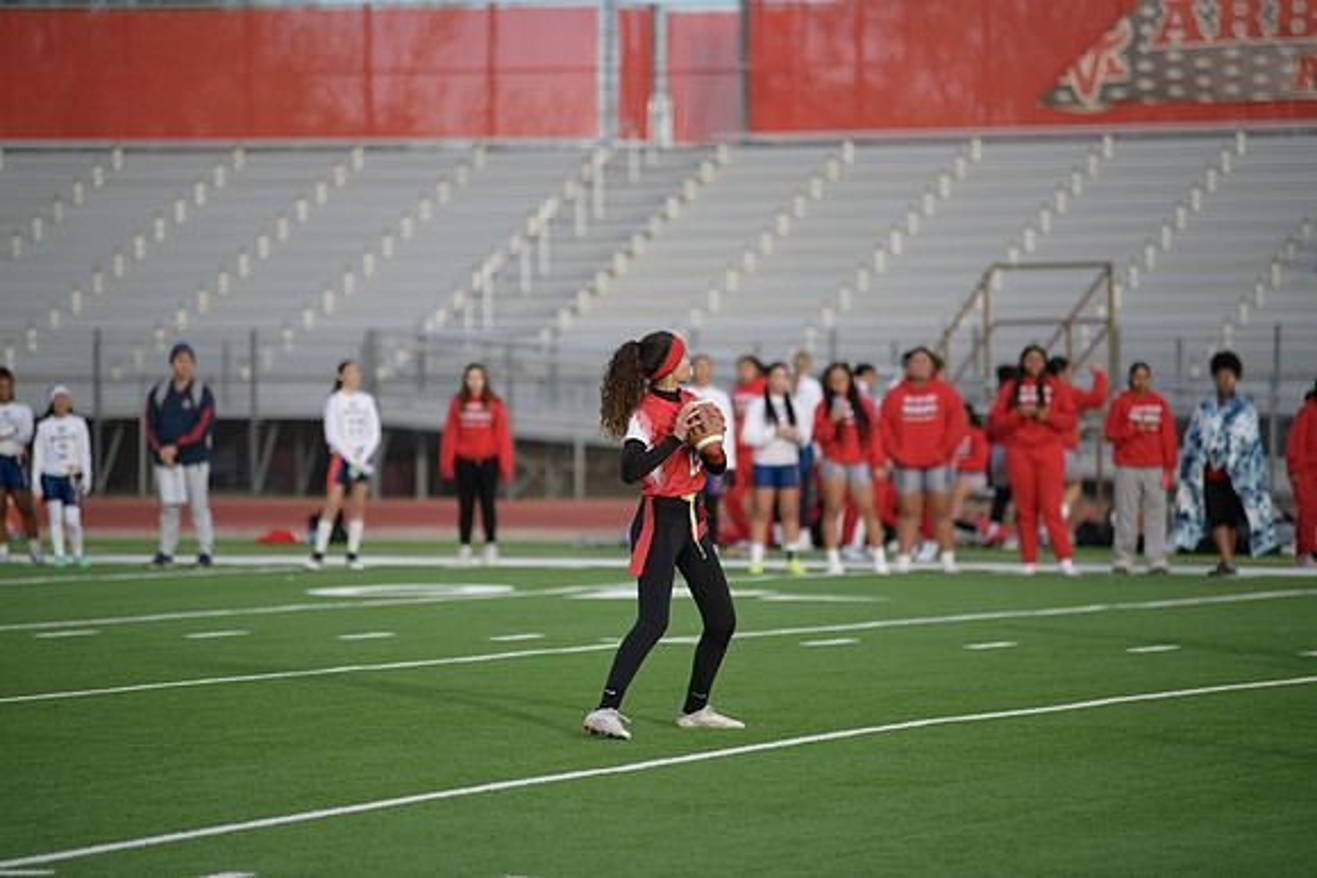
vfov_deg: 6.9
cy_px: 439
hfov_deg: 10.3
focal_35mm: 200
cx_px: 658
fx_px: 7318
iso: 640
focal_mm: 200
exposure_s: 1/4000
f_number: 2.8
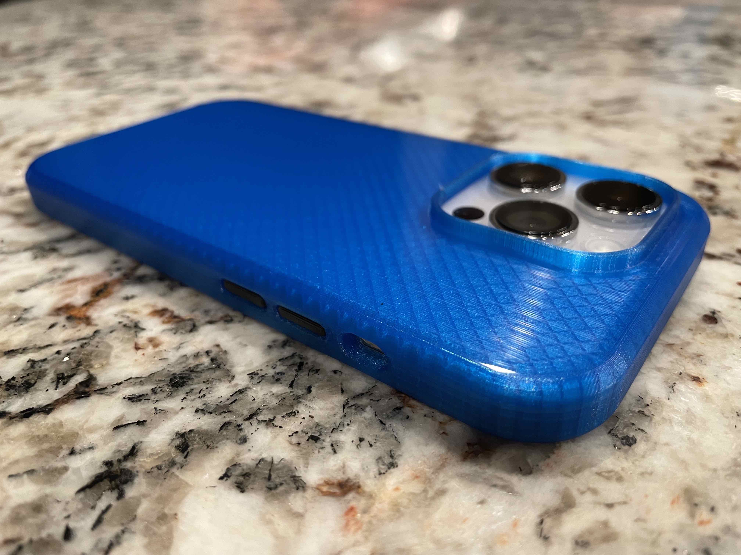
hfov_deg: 67.3
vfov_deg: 53.1
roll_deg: +3.3
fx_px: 557
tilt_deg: -31.7
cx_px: 370
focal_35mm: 26
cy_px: 278
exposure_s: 1/60
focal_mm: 4.2
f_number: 1.6
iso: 200
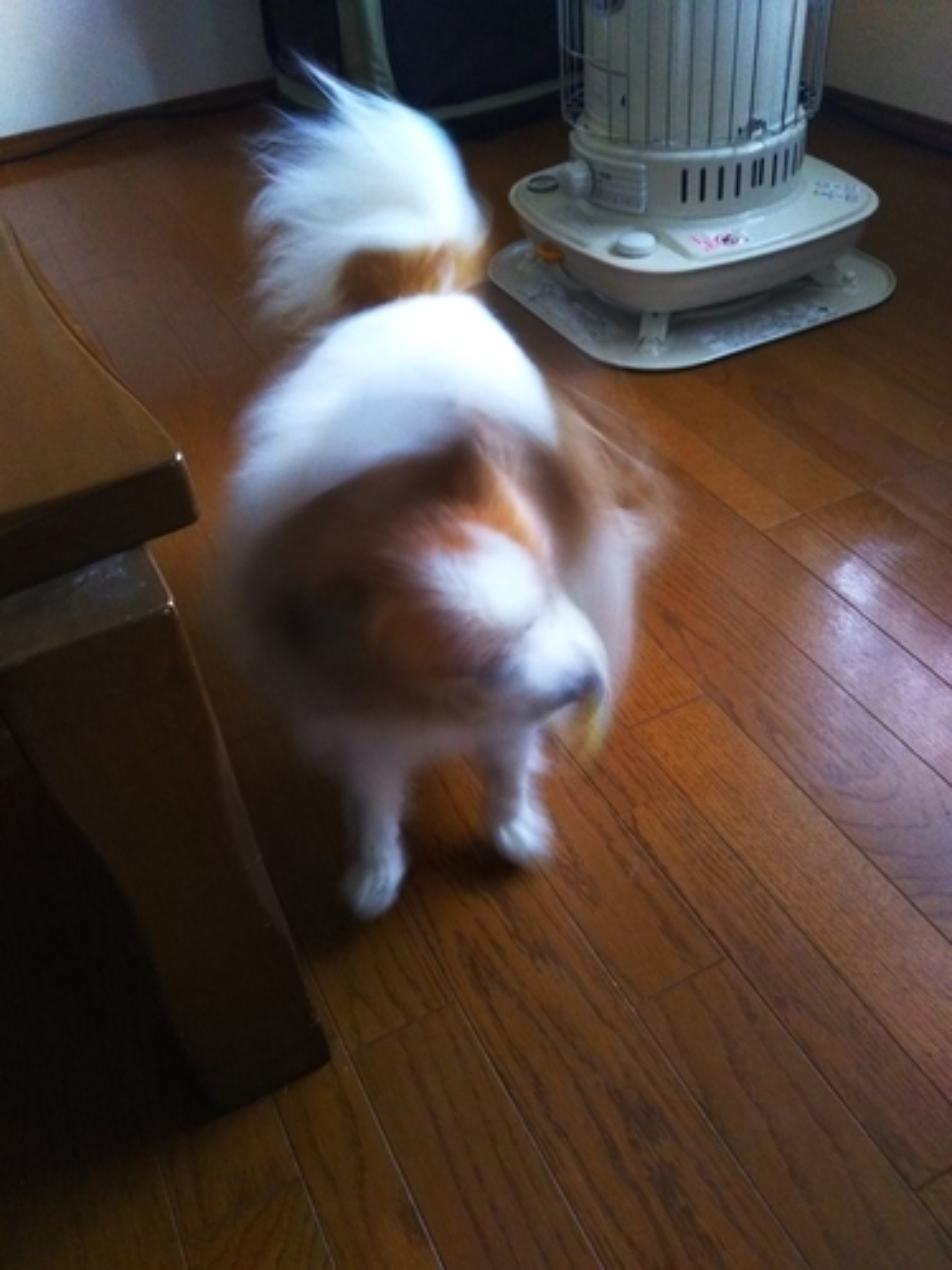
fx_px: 1100
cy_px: 635
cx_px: 476
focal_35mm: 30
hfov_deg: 46.8
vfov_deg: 60.0
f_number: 2.2
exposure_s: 1/30
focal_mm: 4
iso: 320
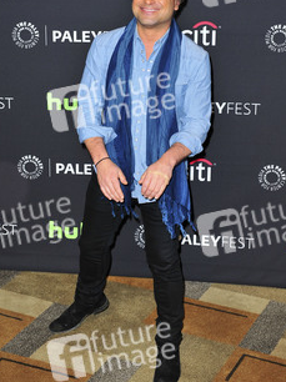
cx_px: 148
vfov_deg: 26.7
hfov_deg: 20.1
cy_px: 165
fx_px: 805
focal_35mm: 73
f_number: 4.5
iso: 500
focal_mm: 58
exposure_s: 1/320
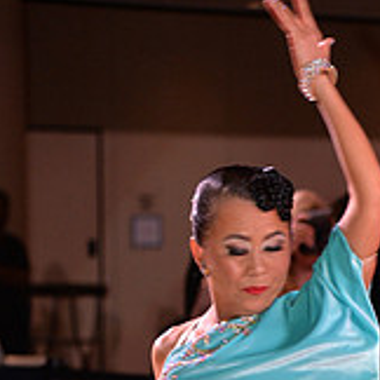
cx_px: 407
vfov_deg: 5.7
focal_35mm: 304
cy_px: 598
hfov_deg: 5.7
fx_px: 3776
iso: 1000
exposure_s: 1/250
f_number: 4.5
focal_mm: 100
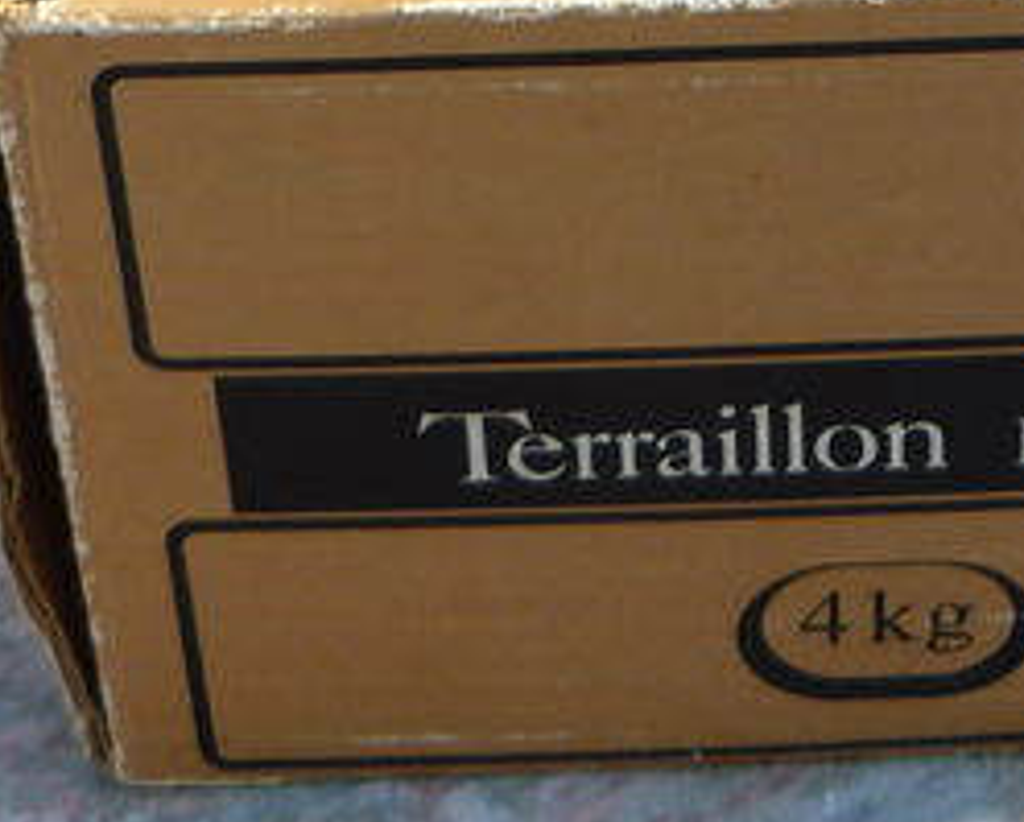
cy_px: -624
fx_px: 3580
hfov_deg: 16.1
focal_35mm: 118
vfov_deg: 12.1
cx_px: 838
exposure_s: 1/100
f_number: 4
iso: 100
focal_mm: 5.2
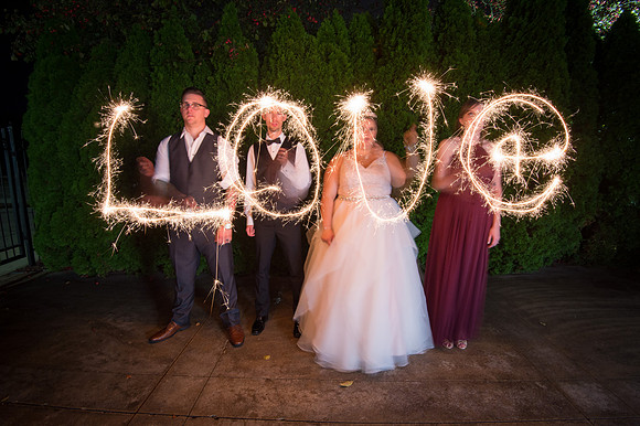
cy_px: 213
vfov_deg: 70.4
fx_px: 302
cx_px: 320
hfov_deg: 93.3
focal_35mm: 17
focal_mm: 17
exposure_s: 4
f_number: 8
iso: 800
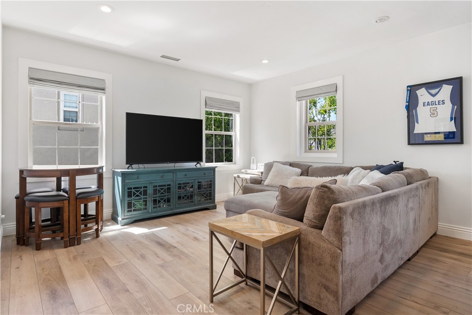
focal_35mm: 19
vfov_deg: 64.6
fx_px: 249
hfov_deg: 86.9
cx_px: 236
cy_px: 158
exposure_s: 1/6
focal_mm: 19
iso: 200
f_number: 9
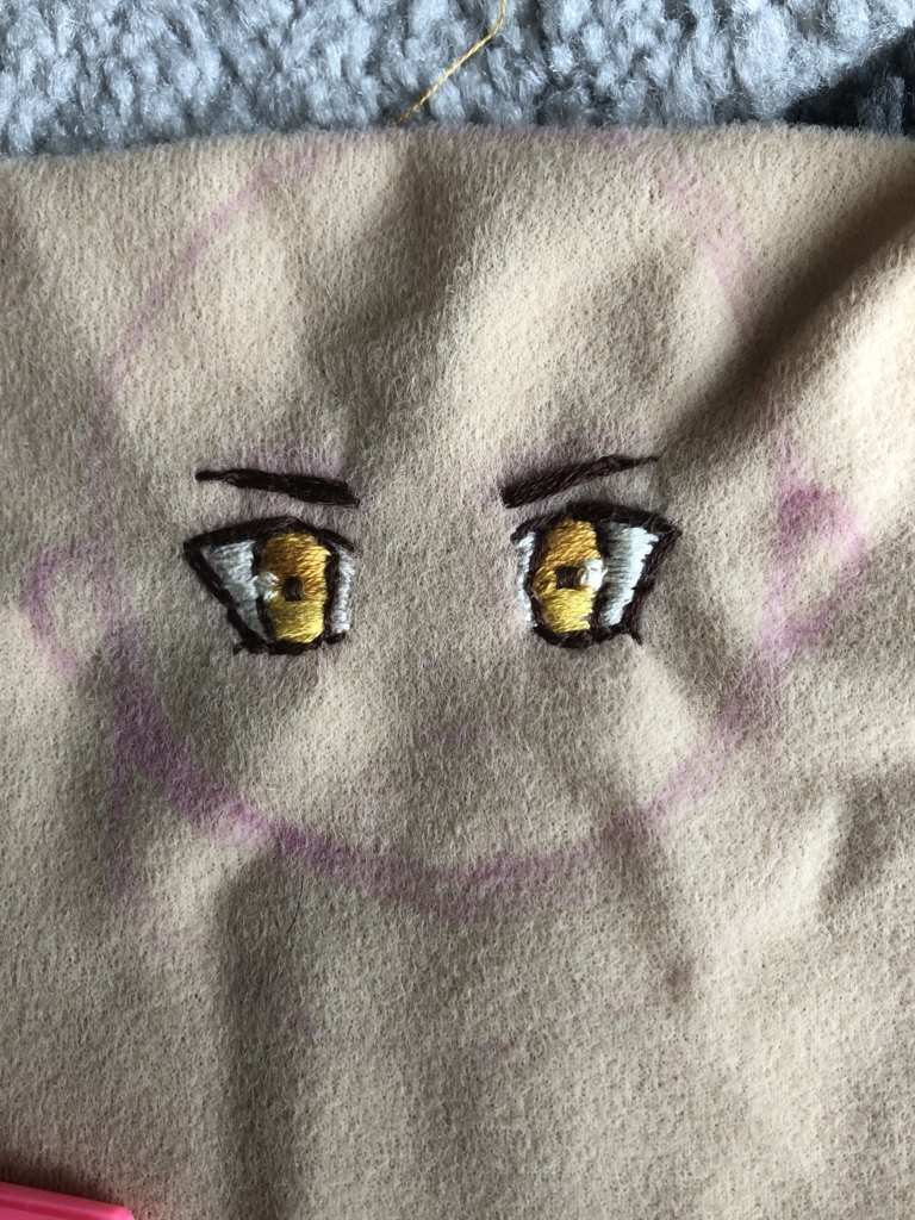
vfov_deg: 63.4
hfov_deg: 49.7
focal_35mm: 28
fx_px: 987
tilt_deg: -85.5
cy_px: 610
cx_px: 458
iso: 32
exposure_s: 1/30
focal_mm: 3.99
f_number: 1.8
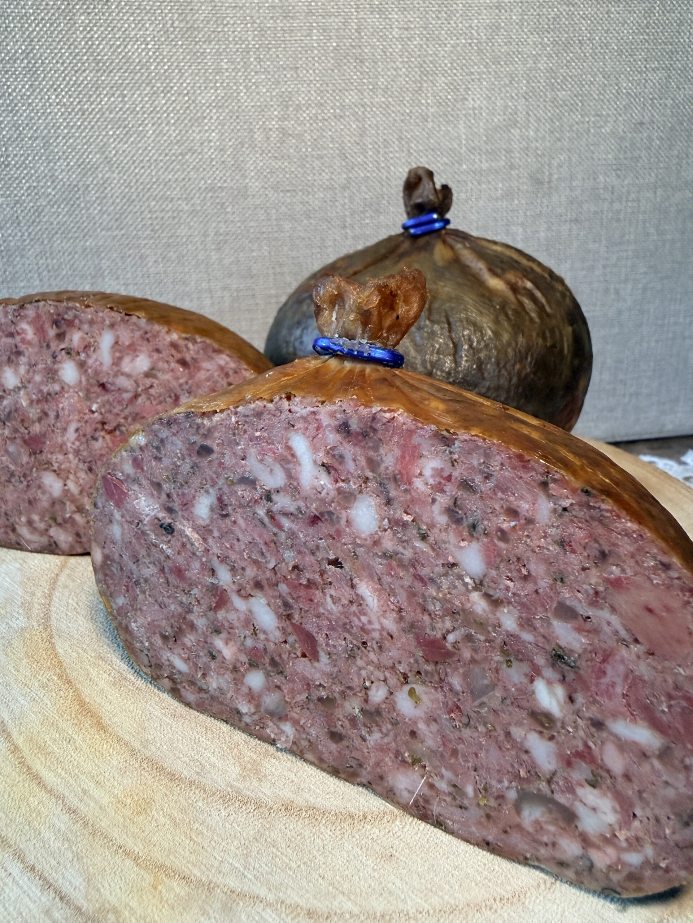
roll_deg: -0.1
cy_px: 462
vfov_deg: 71.6
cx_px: 346
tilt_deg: -17.9
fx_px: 641
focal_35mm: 24
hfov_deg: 56.8
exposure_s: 1/90
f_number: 2.2
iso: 320
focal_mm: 2.22
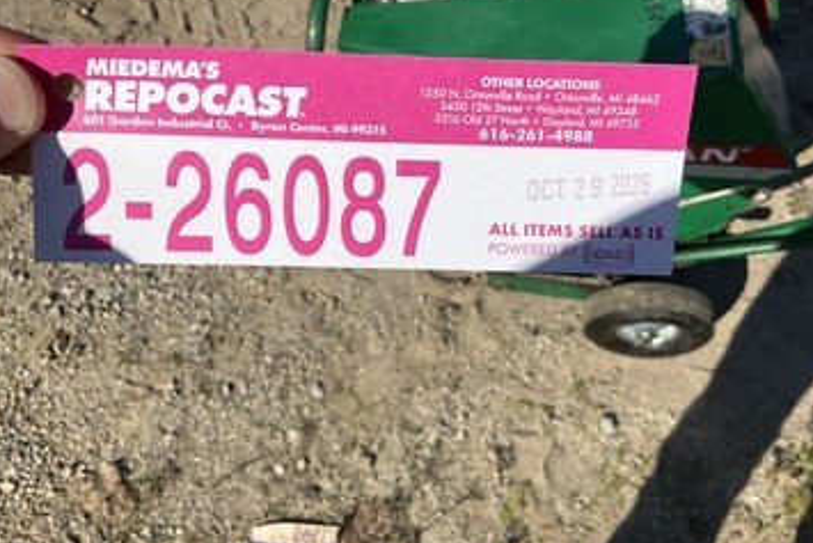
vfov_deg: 38.9
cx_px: 433
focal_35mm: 34
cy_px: 254
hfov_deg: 55.7
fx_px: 768
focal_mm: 3
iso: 25
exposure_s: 1/3788
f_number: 1.8
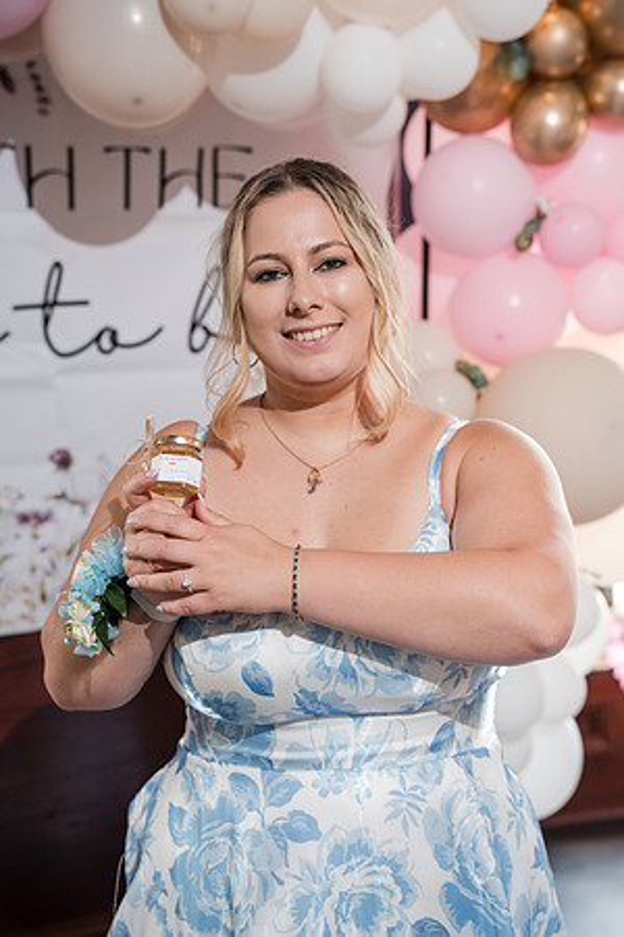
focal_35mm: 62
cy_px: 468
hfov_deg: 21.9
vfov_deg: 32.4
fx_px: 1612
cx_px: 312
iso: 2000
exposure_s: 1/250
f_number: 4
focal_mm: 62
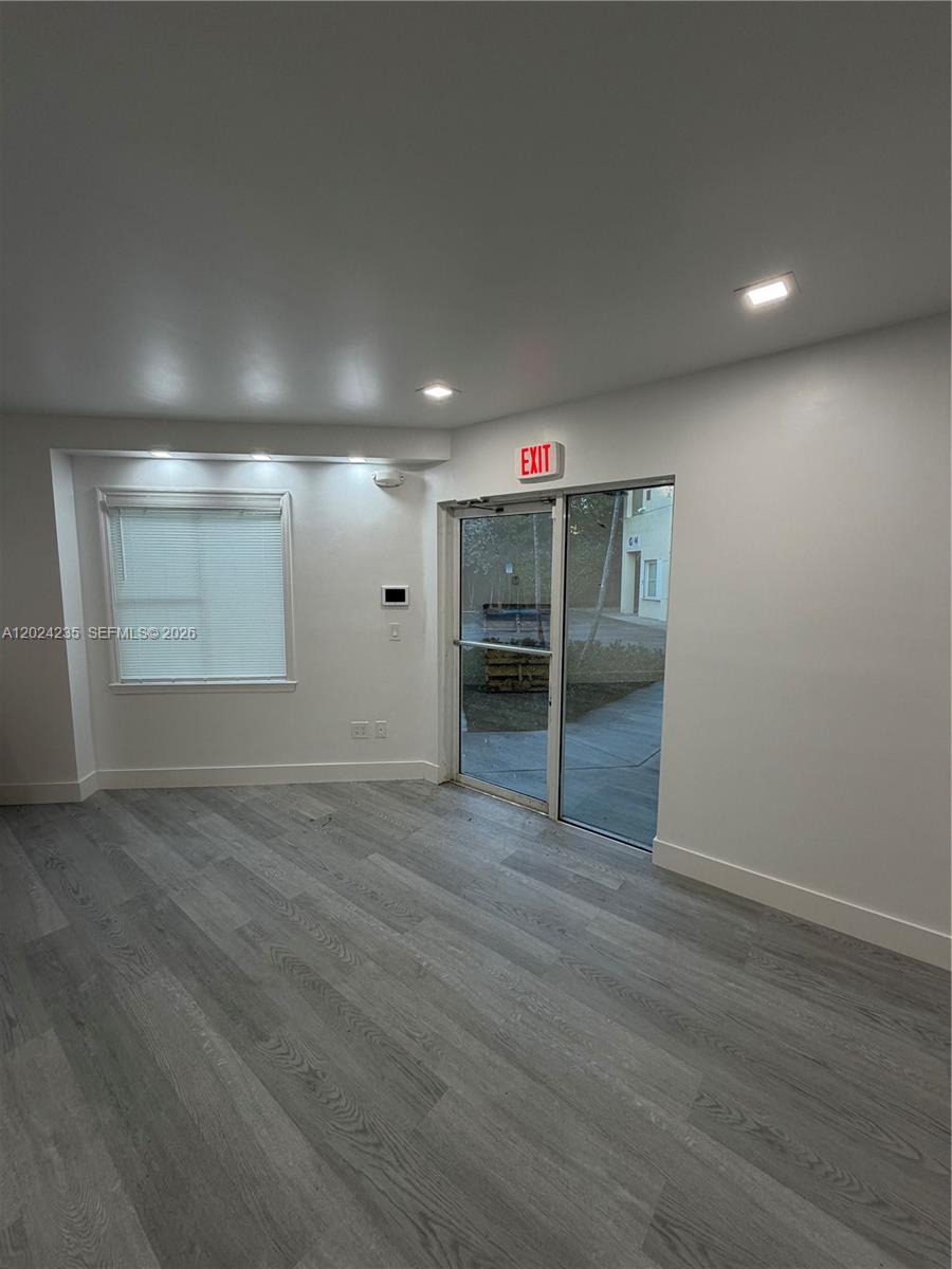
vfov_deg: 102.1
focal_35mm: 14
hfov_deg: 85.7
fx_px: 513
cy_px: 634
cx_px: 476
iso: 100
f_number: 2.2
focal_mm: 2.22
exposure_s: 1/120
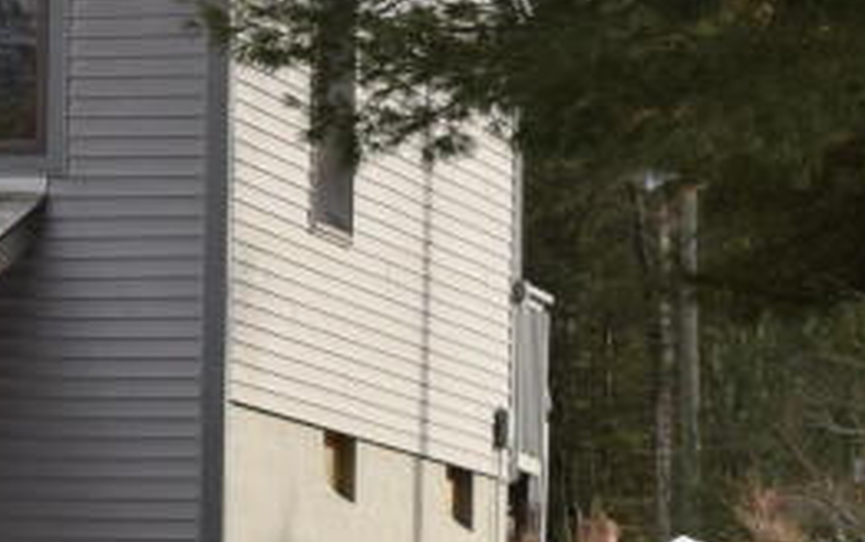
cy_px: 317
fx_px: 7128
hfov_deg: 6.8
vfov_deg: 4.3
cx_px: -413
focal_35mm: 302
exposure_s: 1/250
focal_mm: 45
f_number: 8
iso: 400
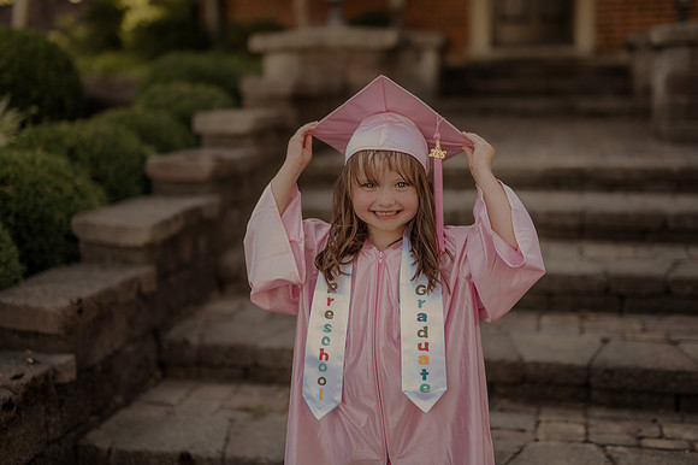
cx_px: 349
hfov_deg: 39.6
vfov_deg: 27.0
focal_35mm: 50
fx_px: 969
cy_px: 232
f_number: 2
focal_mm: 50
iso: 80
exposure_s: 1/250
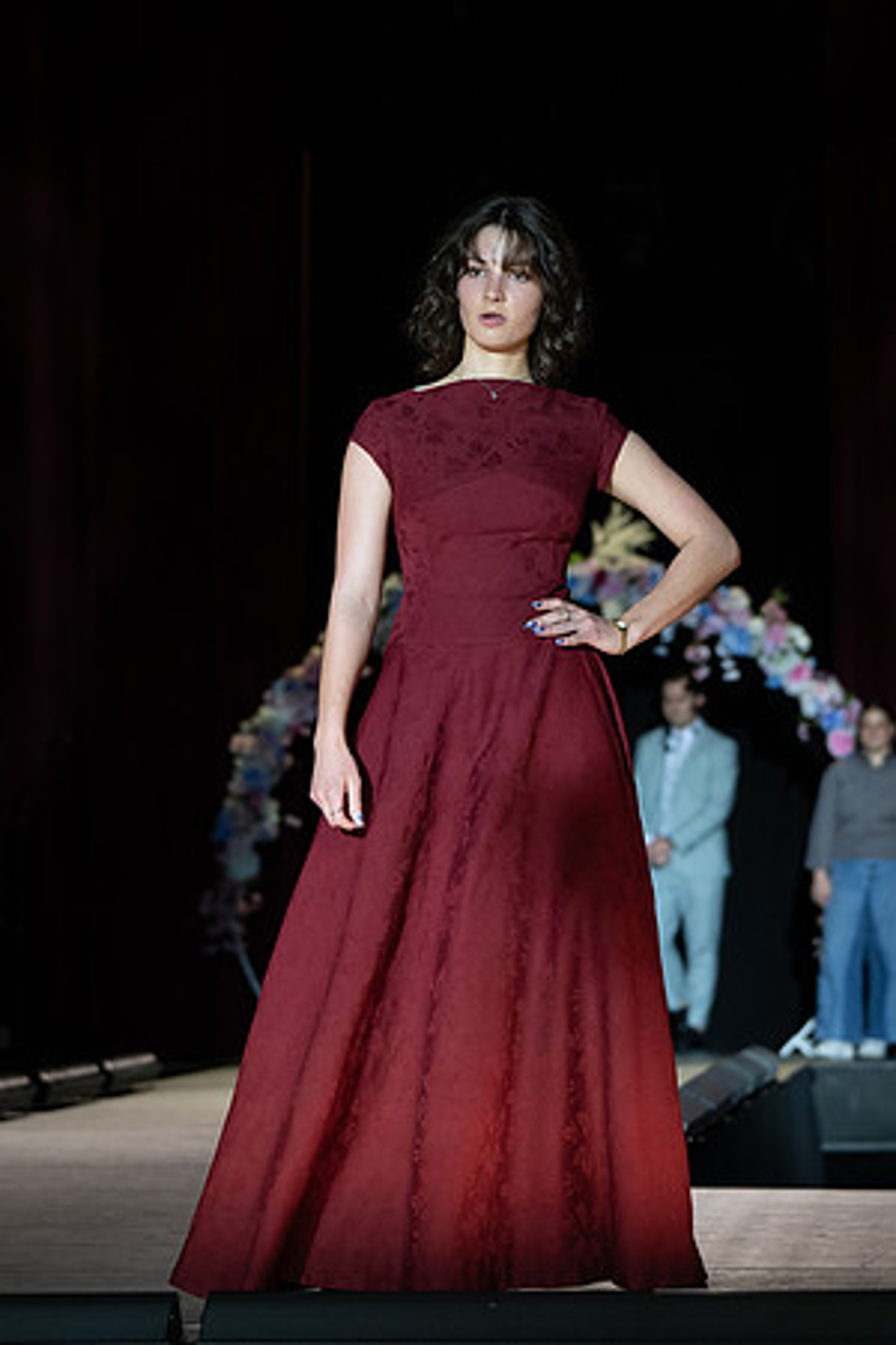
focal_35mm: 132
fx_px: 4932
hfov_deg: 10.4
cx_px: 394
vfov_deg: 15.5
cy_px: 689
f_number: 3.5
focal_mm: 81
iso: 800
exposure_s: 1/640
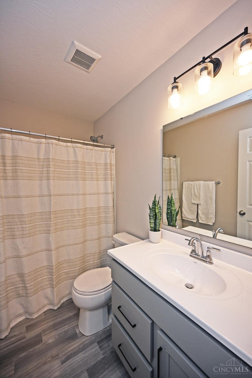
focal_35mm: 14
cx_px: 126
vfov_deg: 104.3
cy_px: 189
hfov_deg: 81.2
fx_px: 147
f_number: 5
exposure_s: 1/100
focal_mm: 14
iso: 200
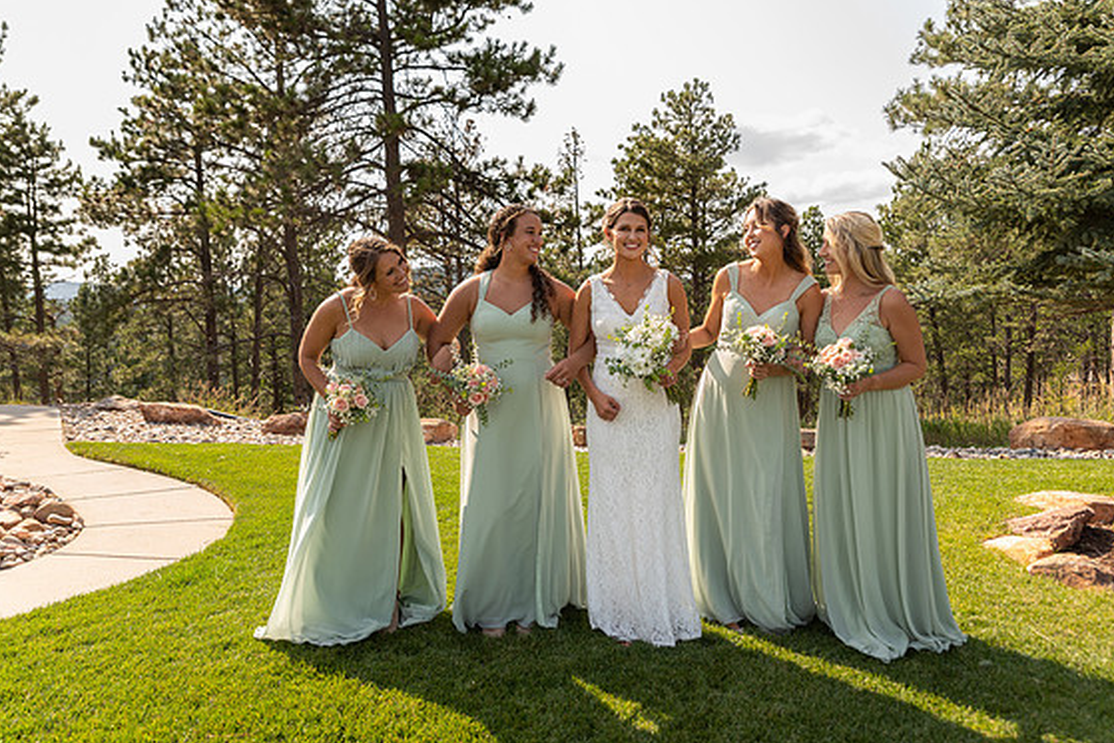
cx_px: 568
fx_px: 836
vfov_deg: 48.0
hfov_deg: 67.4
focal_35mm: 27
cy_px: 366
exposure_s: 1/160
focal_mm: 26
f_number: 4.5
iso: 80
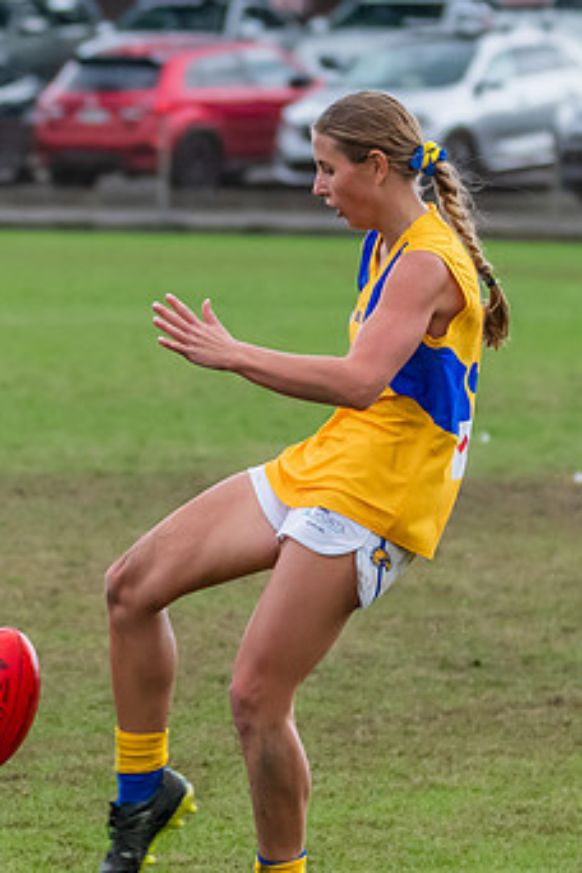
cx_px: 212
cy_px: 387
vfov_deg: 3.8
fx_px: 13288
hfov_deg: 2.5
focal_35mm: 548
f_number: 5
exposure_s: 1/1600
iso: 1800
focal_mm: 170
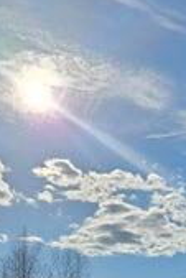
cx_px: 232
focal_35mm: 68
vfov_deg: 25.5
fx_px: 526
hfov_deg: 18.8
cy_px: 360
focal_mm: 5.4
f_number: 1.8
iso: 25
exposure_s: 1/5938
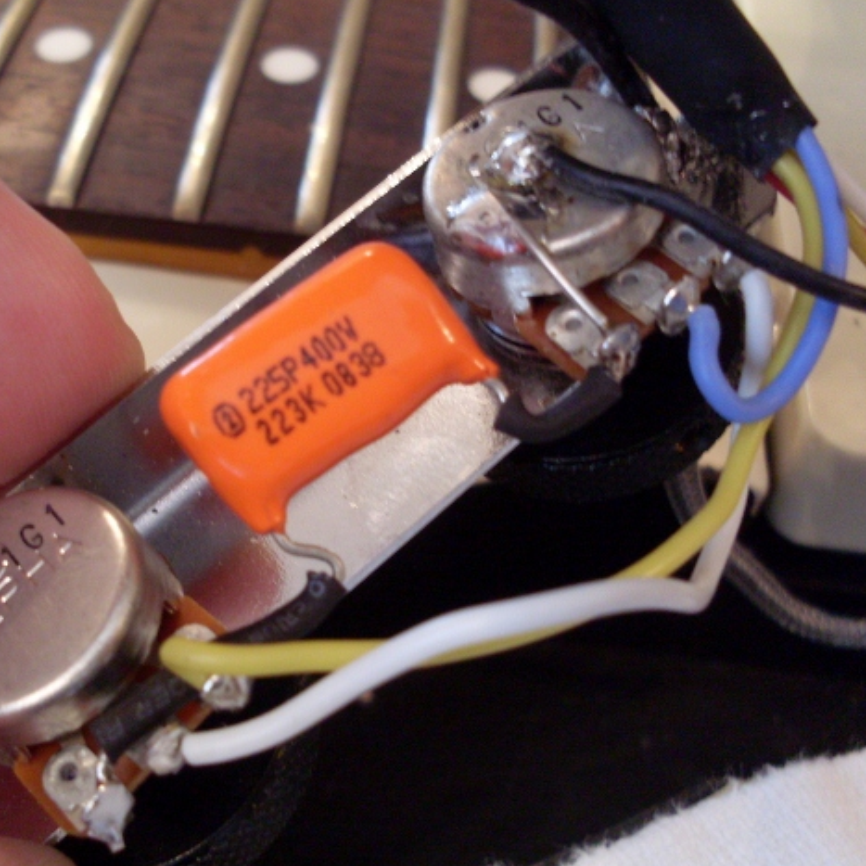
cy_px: 427
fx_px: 1302
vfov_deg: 36.8
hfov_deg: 36.5
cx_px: 315
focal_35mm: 46
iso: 200
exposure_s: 1/10
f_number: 2.8
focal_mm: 6.3
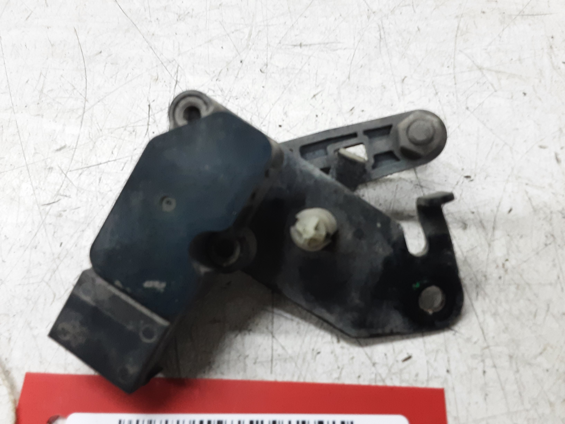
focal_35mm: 27
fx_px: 441
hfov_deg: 65.3
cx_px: 282
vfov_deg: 51.4
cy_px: 212
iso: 200
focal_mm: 2.91
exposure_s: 1/50
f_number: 1.9
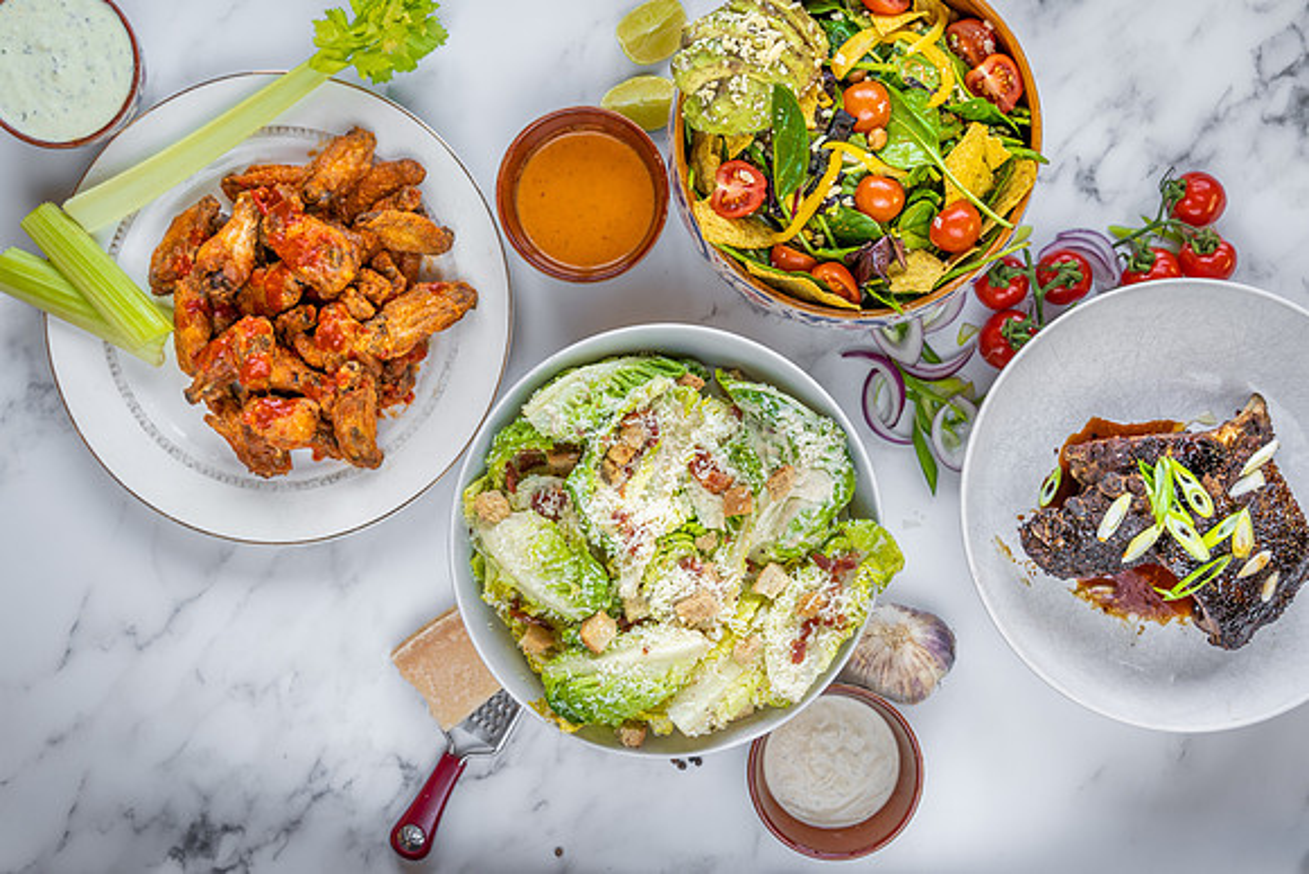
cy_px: 437
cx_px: 654
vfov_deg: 34.2
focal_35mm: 39
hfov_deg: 49.5
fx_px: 1418
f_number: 7.1
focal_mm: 39
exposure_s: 1/2
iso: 100
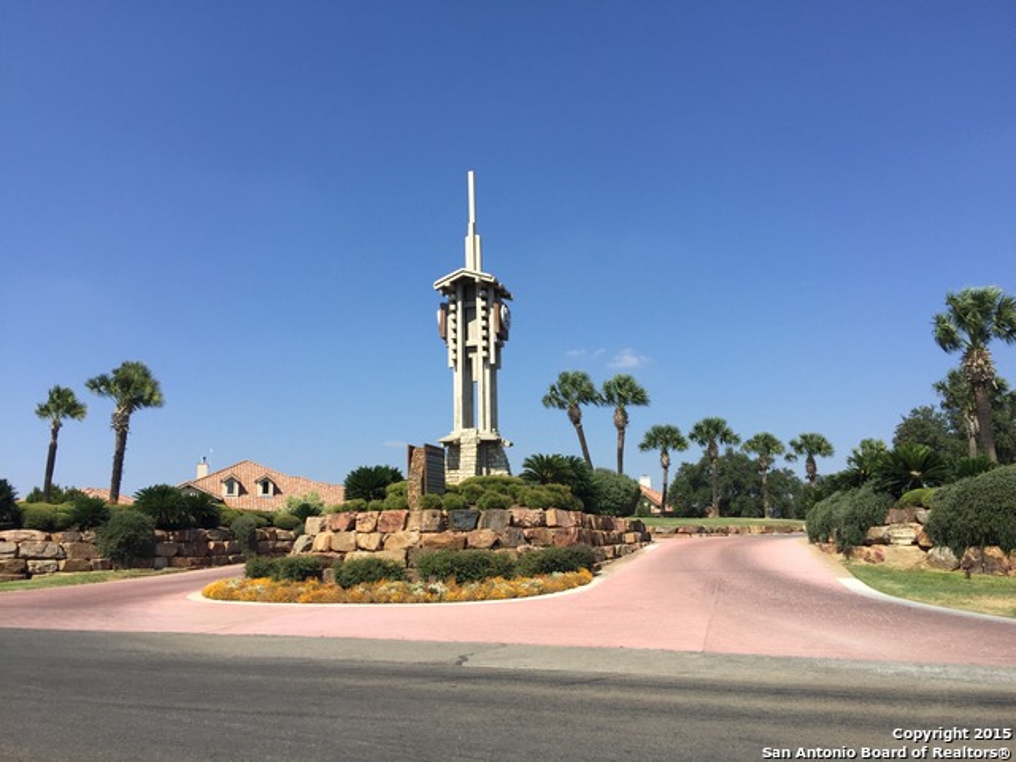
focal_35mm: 29
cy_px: 381
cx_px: 508
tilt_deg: +10.8
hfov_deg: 61.7
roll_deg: -0.1
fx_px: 851
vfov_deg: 48.2
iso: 32
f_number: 2.2
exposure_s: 1/2083
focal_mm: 4.15
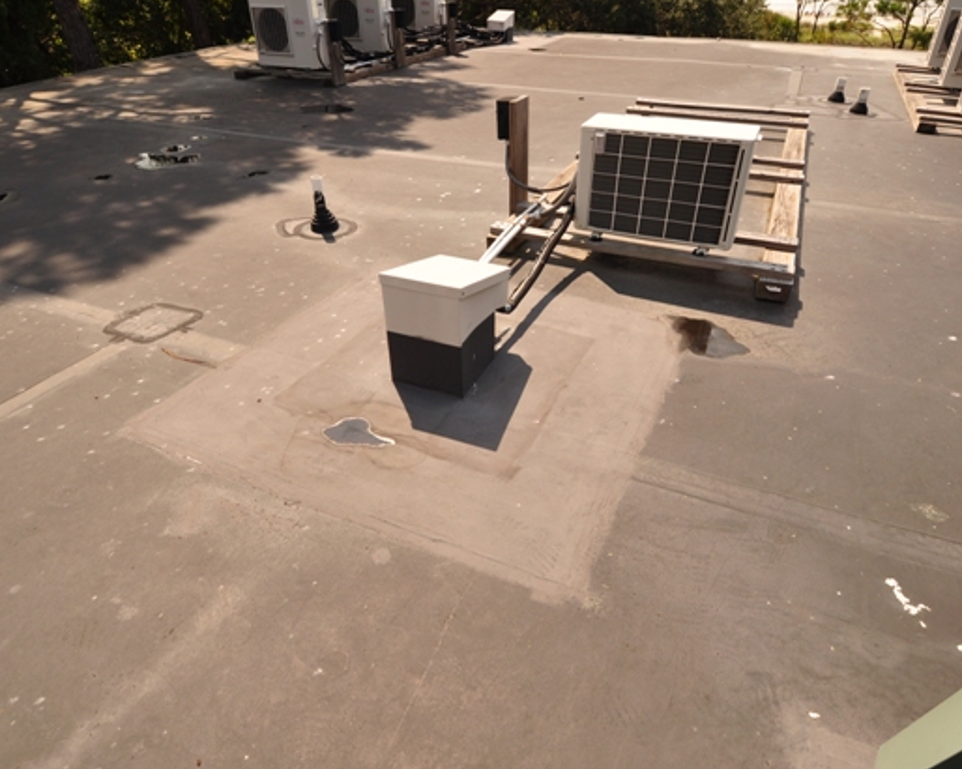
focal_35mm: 21
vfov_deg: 65.5
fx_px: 598
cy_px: 373
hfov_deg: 77.6
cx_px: 483
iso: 200
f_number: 9
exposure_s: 1/400
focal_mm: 12
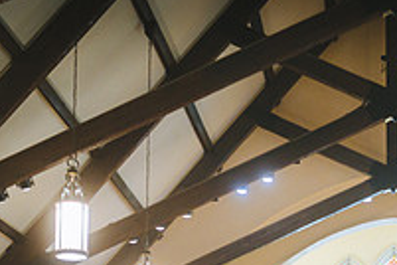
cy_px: 374
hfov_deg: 16.6
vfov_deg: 11.0
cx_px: 381
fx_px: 1334
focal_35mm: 121
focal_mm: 42
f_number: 2.8
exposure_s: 1/200
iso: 1250
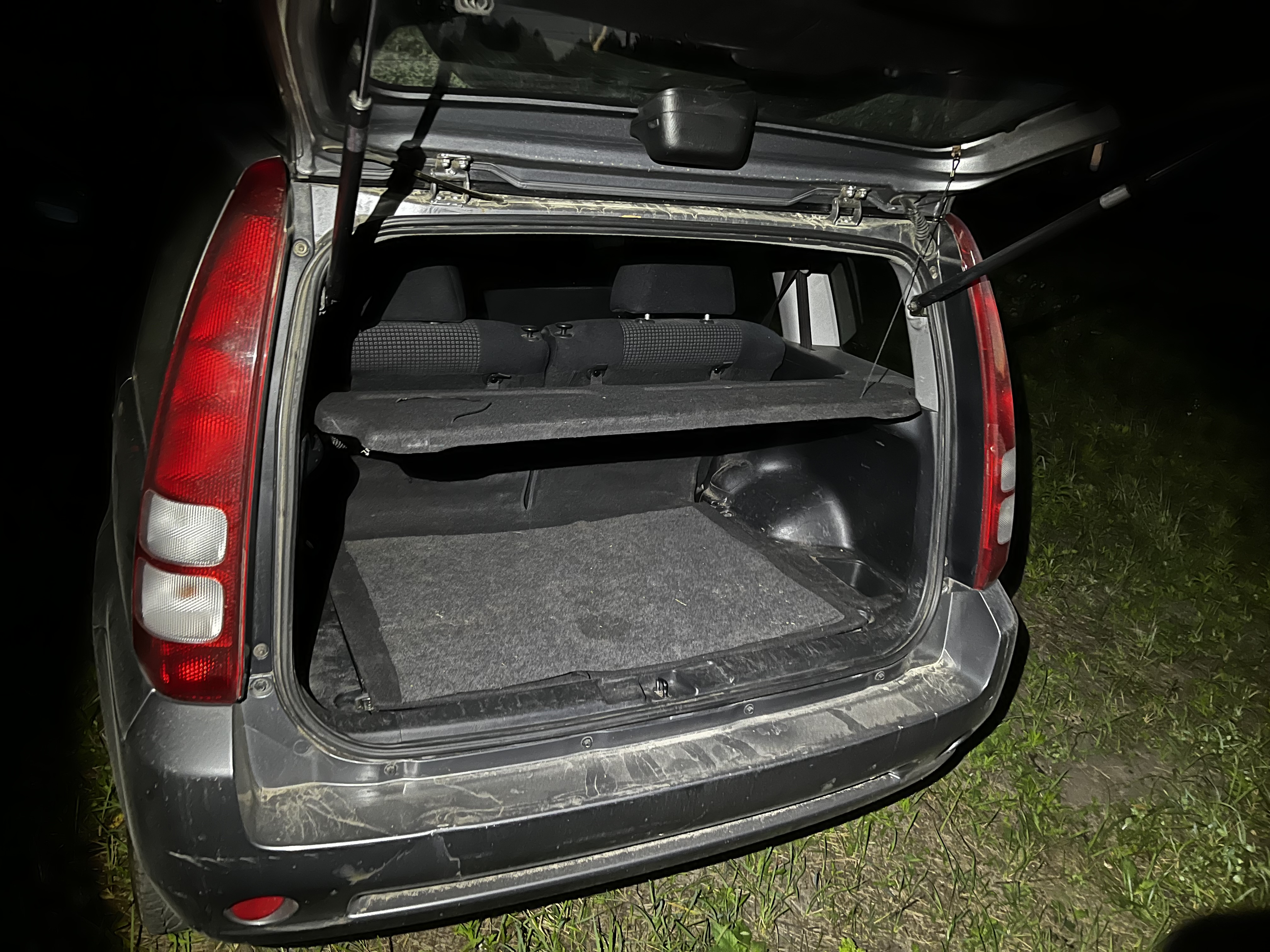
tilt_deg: -21.0
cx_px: 635
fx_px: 954
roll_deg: -5.8
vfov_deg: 53.1
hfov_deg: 67.3
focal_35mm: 26
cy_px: 476
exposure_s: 1/10
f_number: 1.6
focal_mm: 5.1
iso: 640
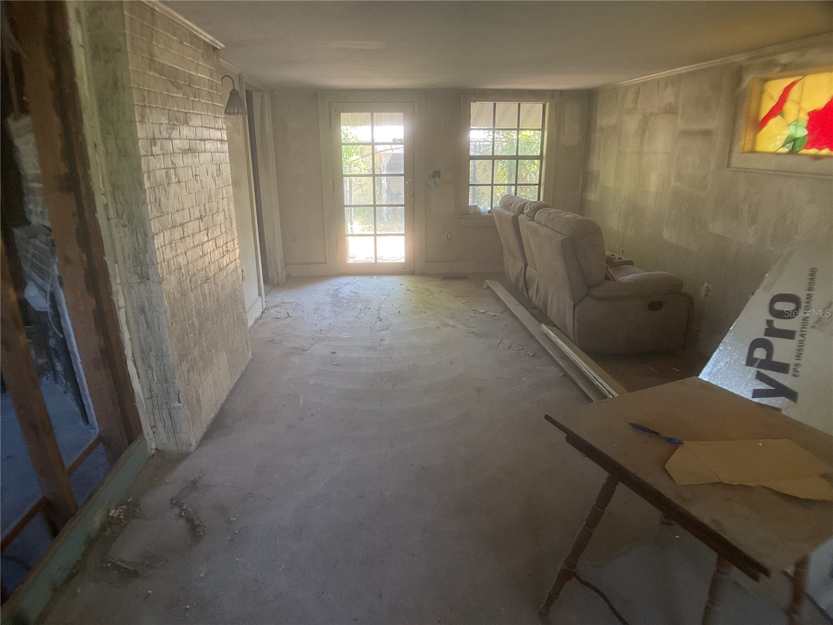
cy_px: 312
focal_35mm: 29
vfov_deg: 48.2
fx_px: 698
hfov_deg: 61.7
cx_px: 416
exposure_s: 1/60
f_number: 1.8
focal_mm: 3
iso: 80
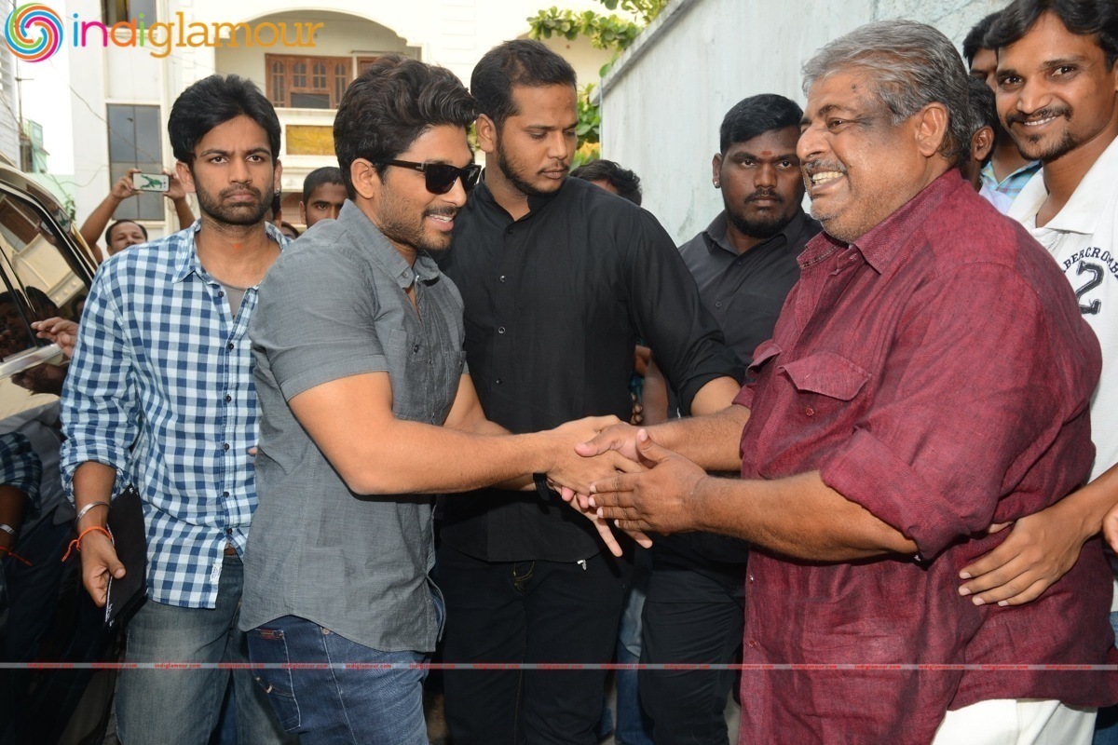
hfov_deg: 58.7
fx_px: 994
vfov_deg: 41.1
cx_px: 559
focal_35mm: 32
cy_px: 372
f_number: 6.3
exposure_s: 1/125
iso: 320
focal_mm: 32
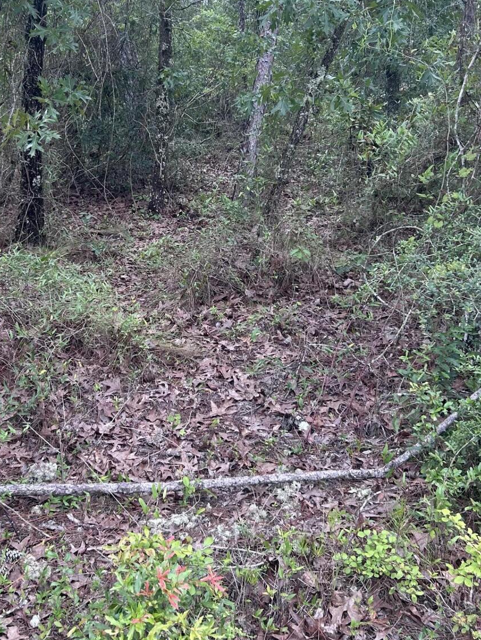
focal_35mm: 46
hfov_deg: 31.5
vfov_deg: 40.8
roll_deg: -3.4
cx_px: 209
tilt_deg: -7.3
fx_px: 852
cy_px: 220
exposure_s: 1/340
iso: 50
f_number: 1.5
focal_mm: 5.7
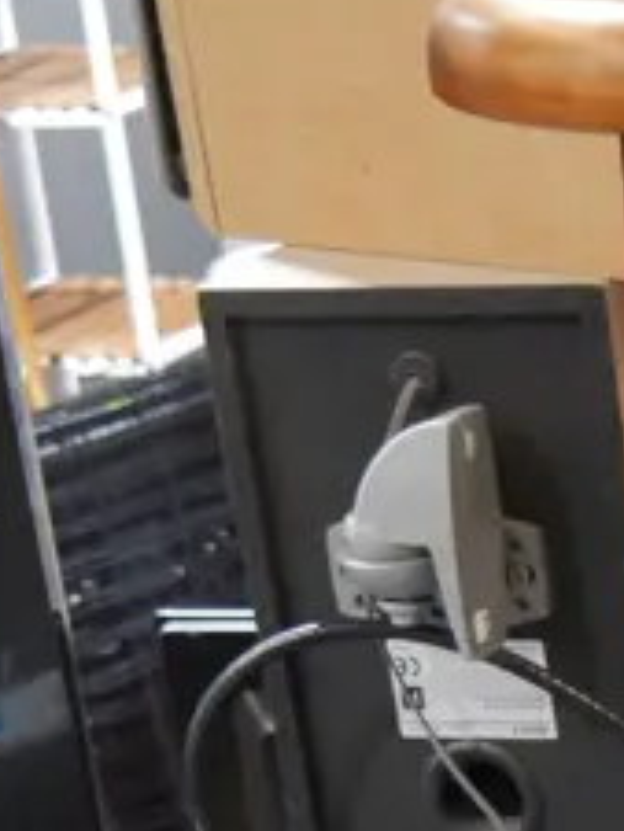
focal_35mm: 155
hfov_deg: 9.1
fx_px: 3722
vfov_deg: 11.5
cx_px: 1128
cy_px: 1629
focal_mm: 17
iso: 1600
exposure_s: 1/60
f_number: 4
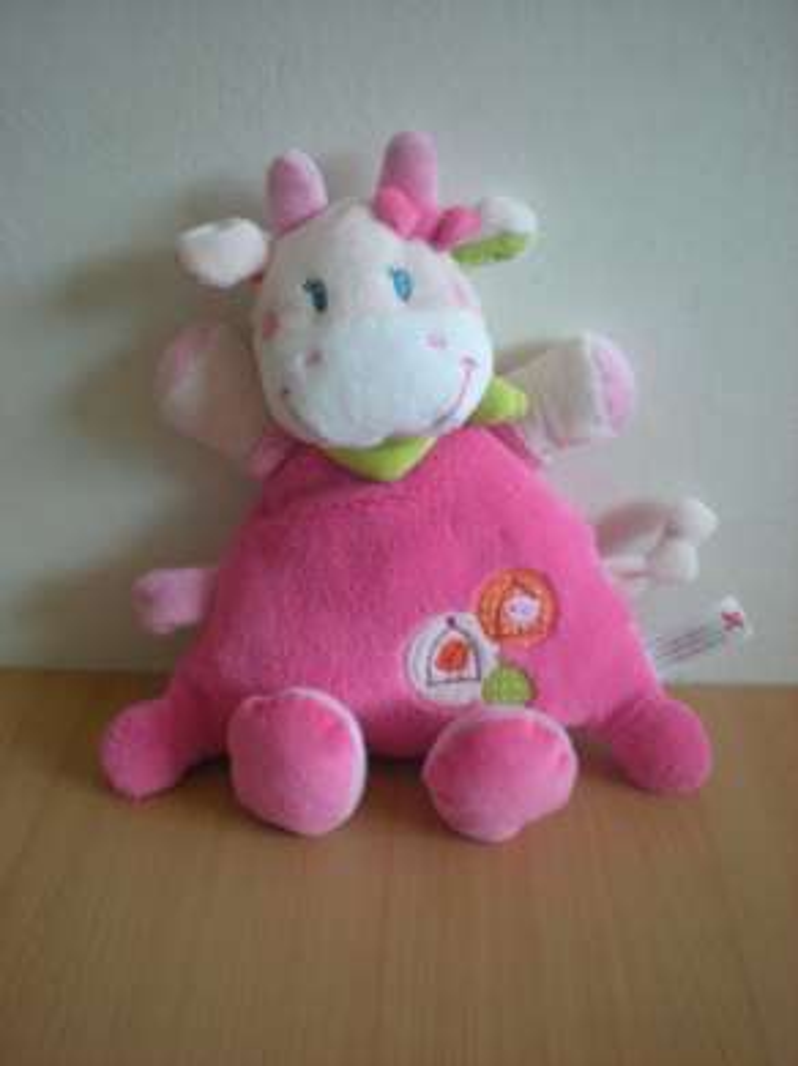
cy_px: 533
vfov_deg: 49.0
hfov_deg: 37.7
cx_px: 399
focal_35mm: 38
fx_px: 1169
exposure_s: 1/30.7
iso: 200
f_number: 3.1
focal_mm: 6.3
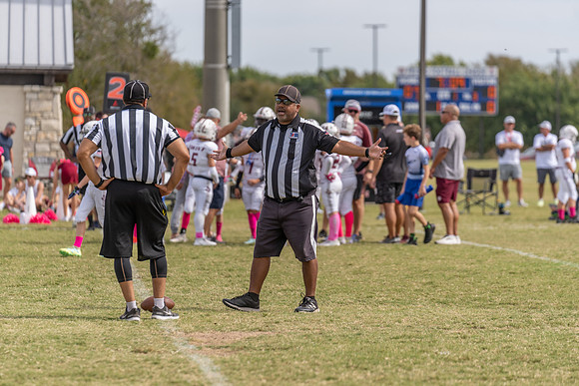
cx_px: 290
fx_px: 3217
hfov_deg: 10.3
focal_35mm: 200
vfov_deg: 6.9
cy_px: 193
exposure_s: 1/1000
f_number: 3.5
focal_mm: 200
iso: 100
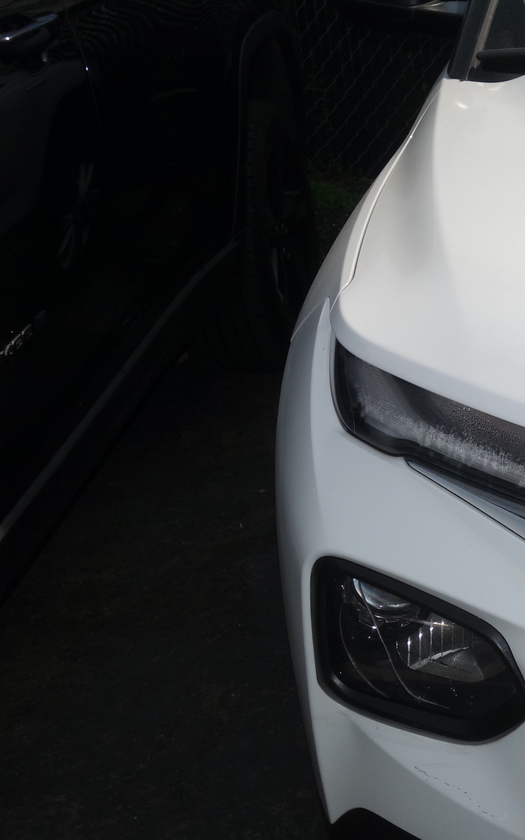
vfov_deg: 33.9
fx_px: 1373
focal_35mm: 60
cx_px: 784
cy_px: 326
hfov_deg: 19.0
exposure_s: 1/800
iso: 125
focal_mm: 10.4
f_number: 6.3
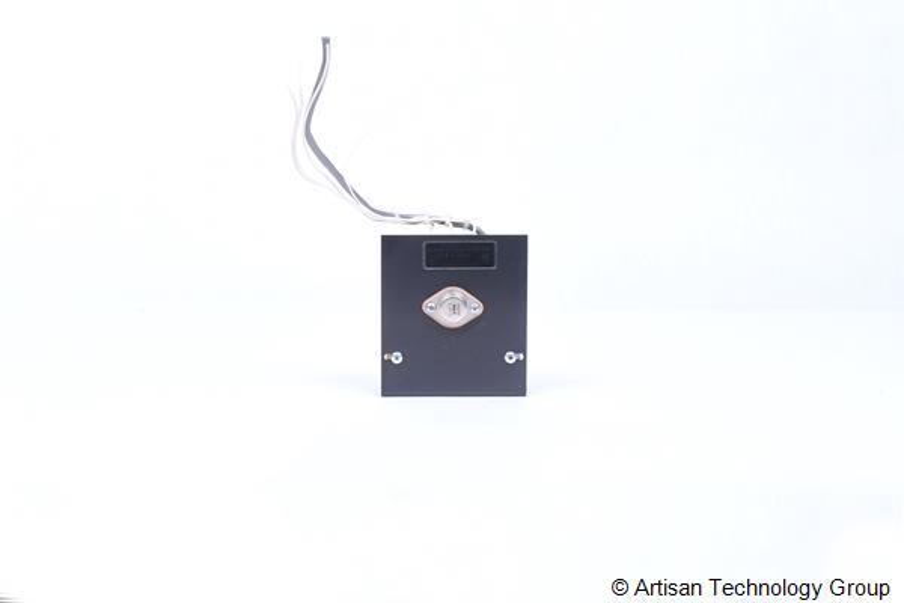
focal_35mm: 36
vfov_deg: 36.9
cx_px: 452
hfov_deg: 53.1
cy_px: 302
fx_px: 904
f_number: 13
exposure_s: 1/200
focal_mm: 24
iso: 200
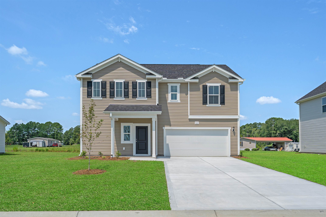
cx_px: 163
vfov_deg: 45.0
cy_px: 108
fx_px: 263
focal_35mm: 29
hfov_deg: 63.7
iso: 160
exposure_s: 1/1000
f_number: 8
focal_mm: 29
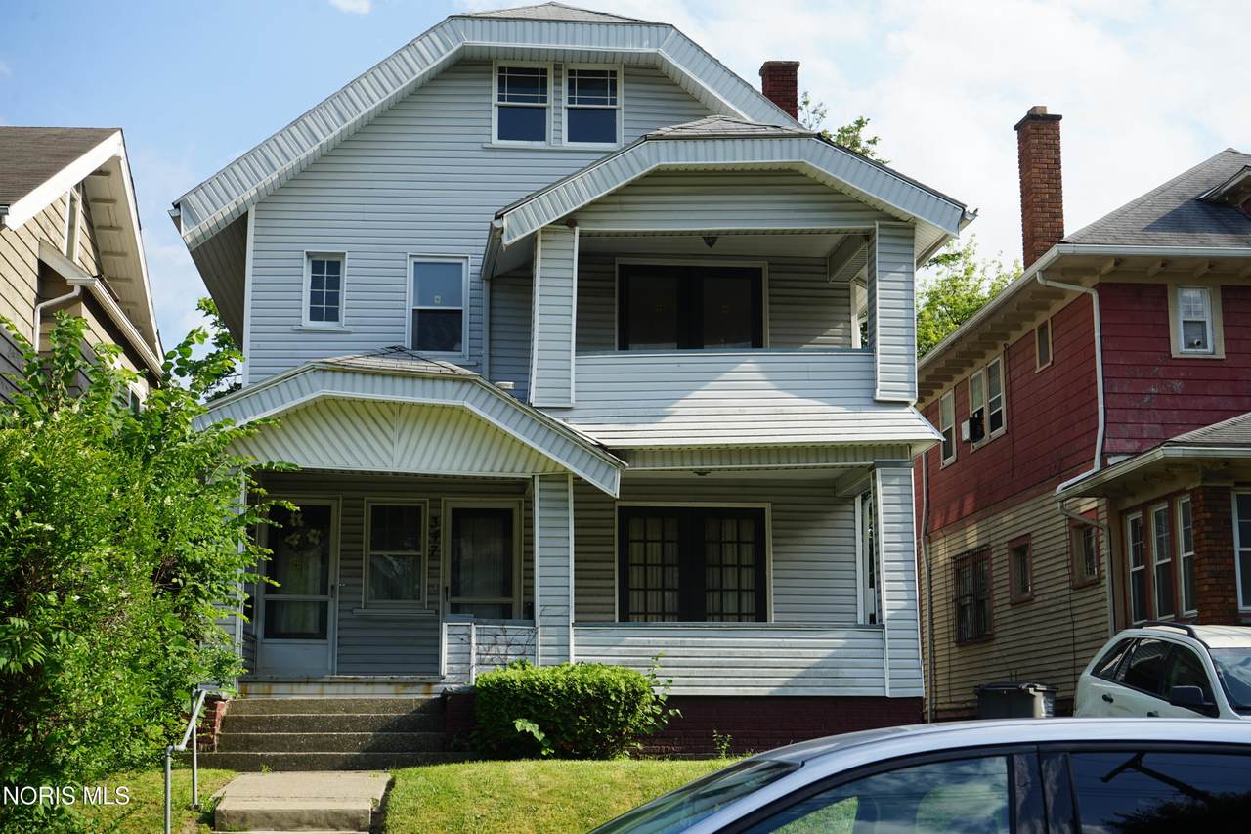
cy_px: 417
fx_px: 1702
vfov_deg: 27.5
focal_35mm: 49
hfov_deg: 40.3
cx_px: 626
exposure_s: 1/125
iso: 100
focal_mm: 49
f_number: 9
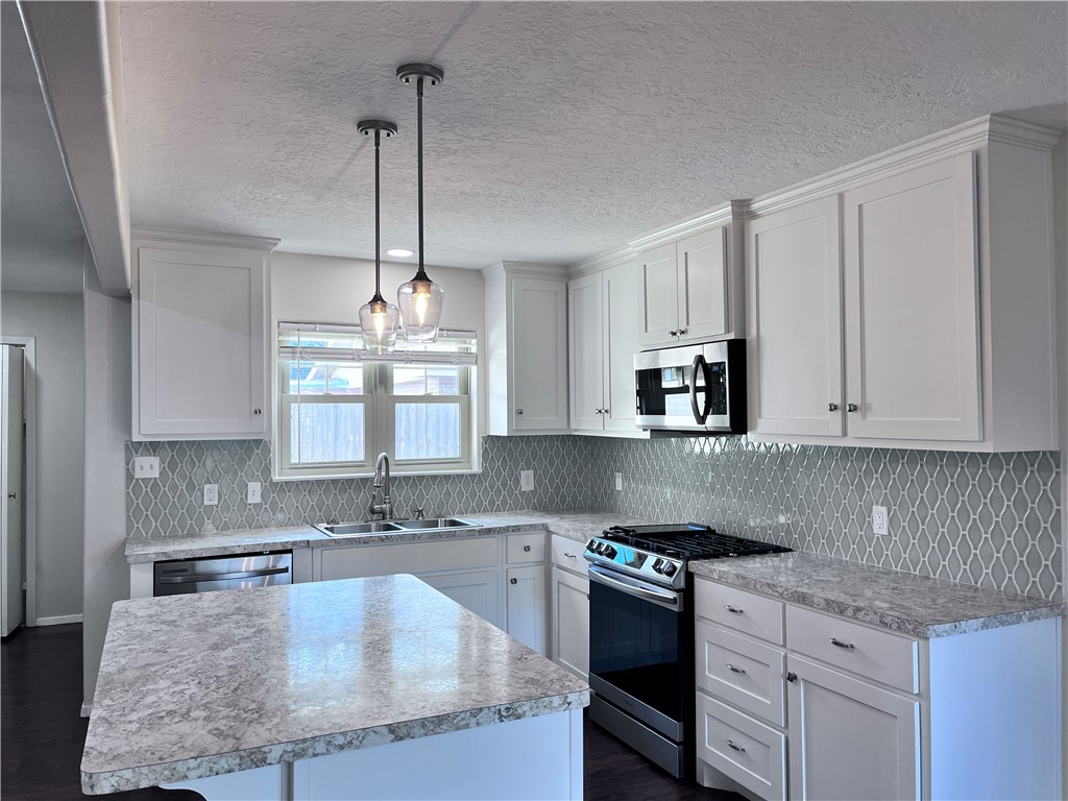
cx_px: 534
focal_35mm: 26
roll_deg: +0.4
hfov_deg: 67.3
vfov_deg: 53.1
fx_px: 802
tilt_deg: +0.5
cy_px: 400
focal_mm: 5.1
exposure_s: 1/120
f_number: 1.6
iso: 80
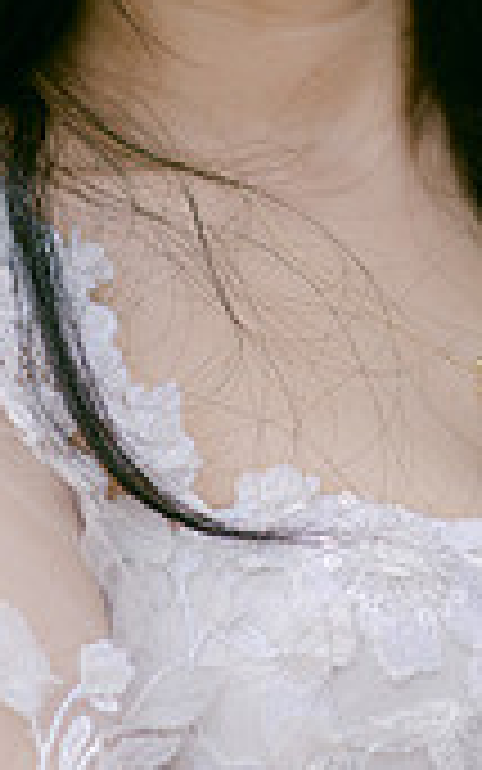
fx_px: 4788
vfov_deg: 9.1
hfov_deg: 5.8
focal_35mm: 228
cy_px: -144
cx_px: 293
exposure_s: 1/400
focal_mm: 85
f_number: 2.8
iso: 100
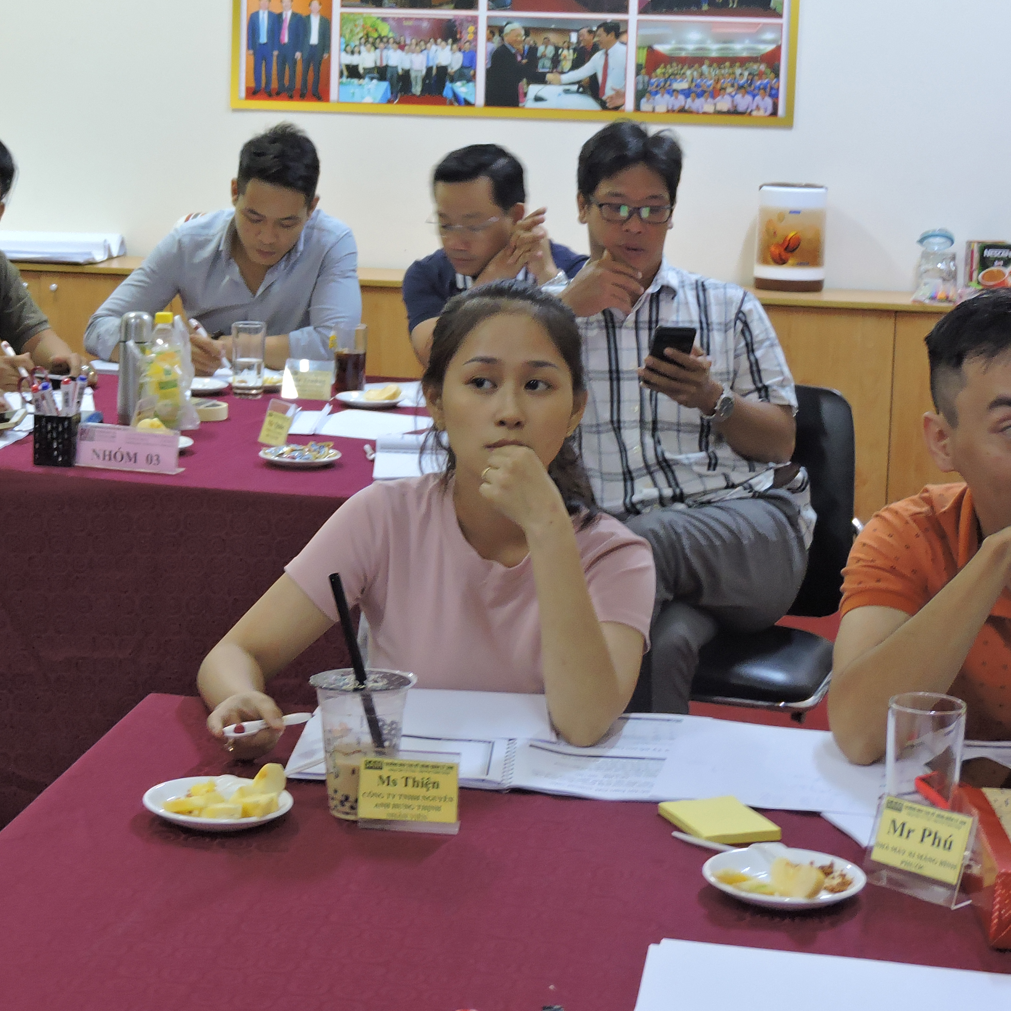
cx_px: 290
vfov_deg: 22.7
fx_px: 2511
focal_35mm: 76
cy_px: 369
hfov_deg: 22.6
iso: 400
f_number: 3.5
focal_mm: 8.4
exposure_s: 1/13
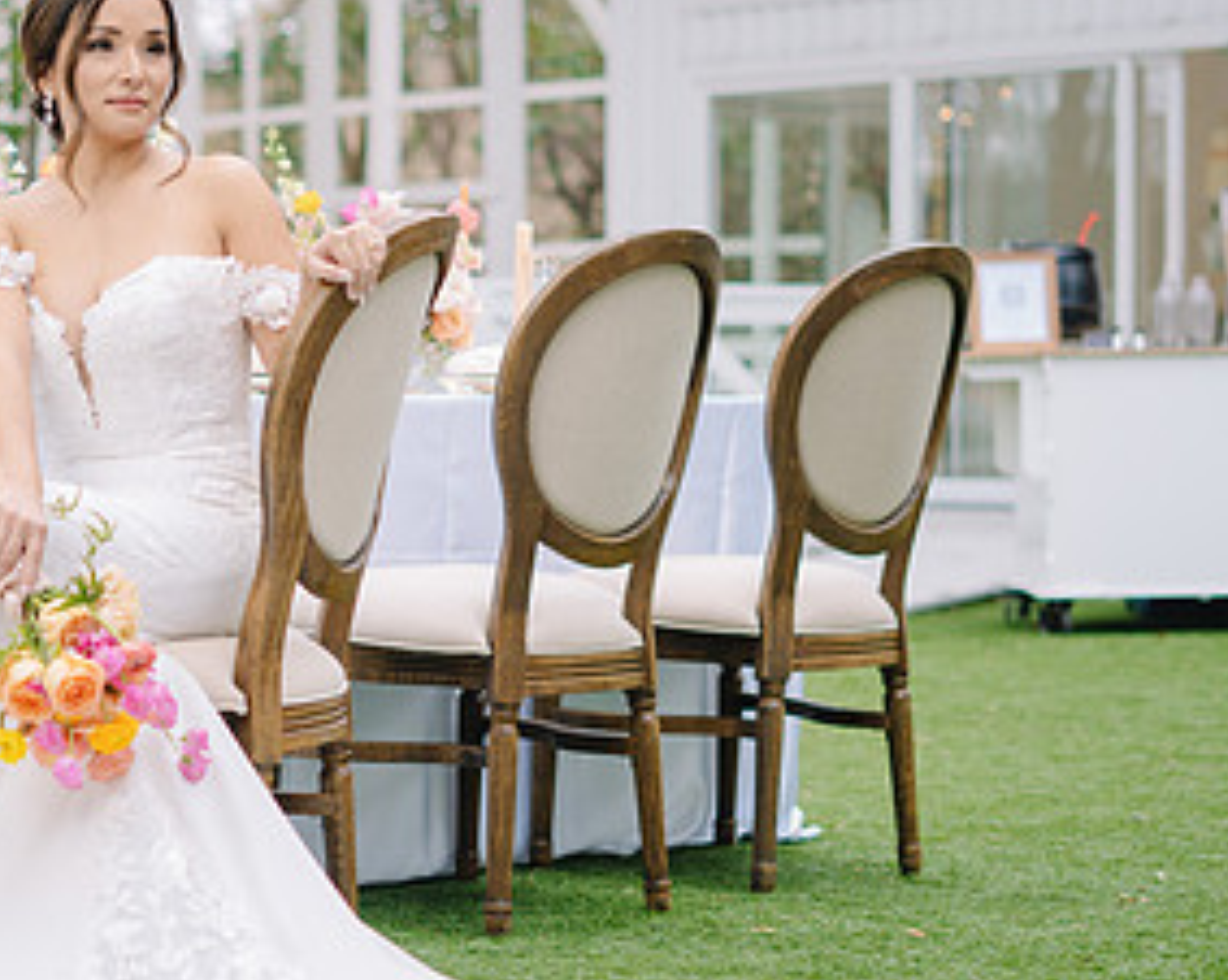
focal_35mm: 99
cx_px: 195
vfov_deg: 15.5
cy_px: 575
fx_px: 3596
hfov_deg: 19.1
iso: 64
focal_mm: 50
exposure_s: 1/160
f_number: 2
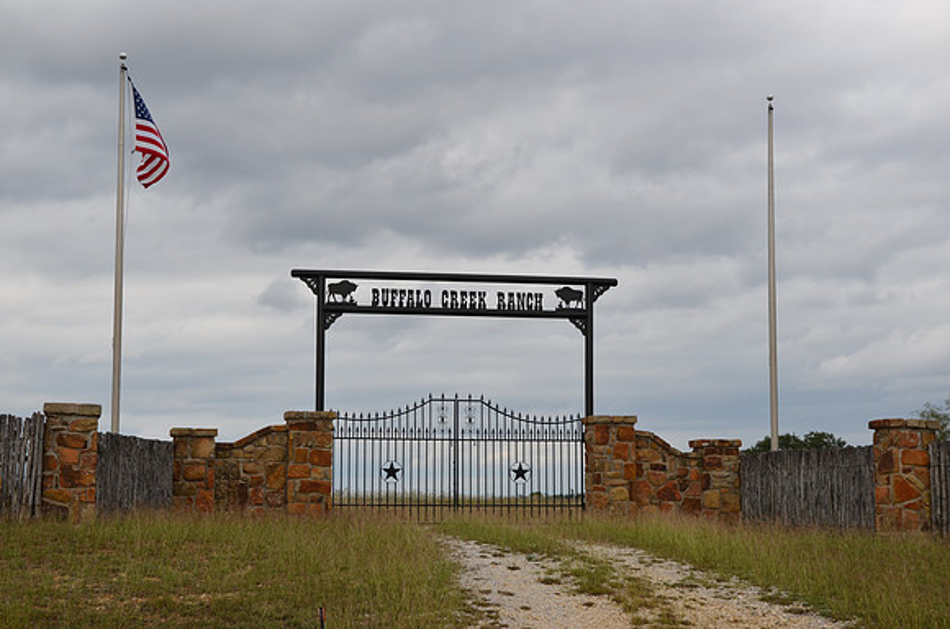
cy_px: 314
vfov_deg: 21.5
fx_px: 1659
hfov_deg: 32.0
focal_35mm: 63
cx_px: 475
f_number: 8
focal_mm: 42
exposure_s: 1/250
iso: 100
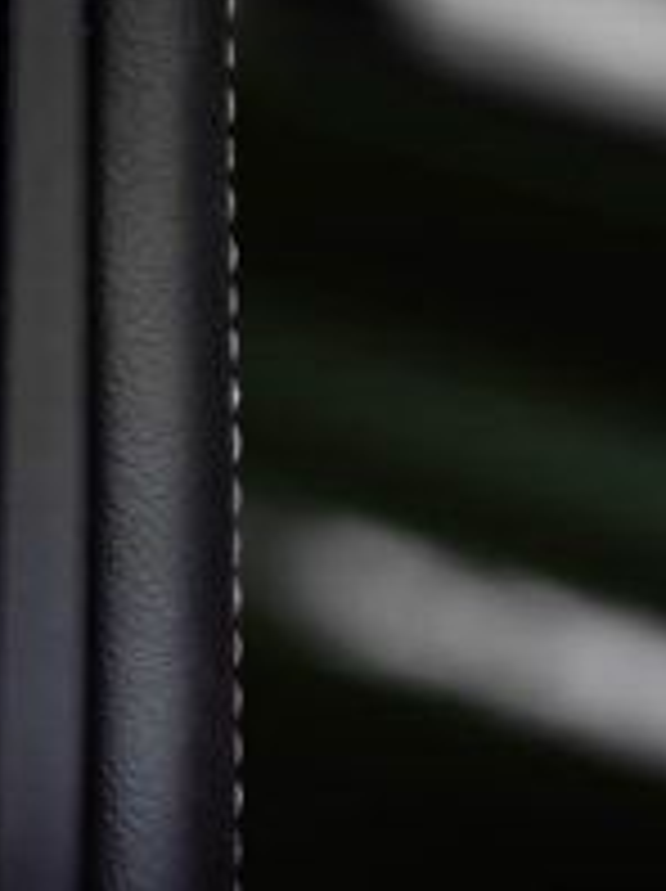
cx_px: -549
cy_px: 493
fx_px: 4962
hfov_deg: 7.4
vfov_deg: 10.3
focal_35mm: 193
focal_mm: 62
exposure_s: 1/400
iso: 640
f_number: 2.8
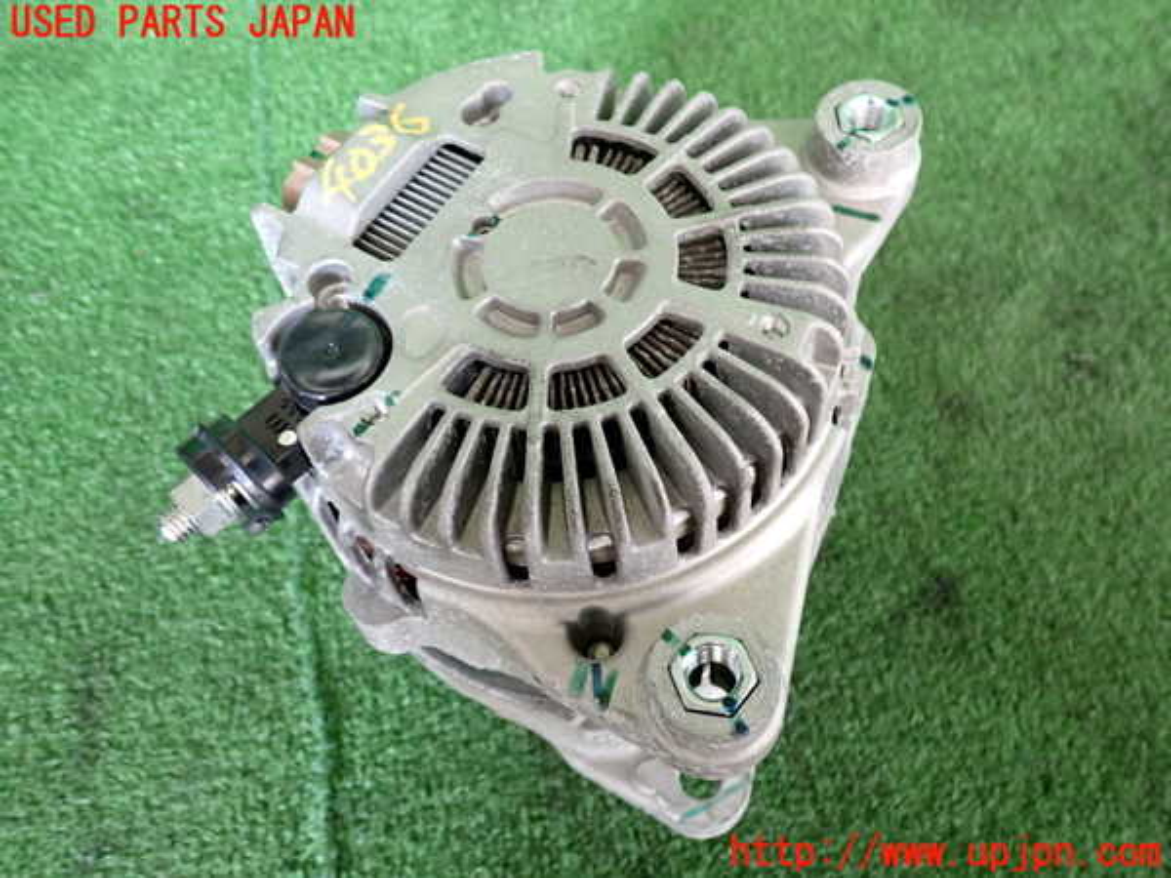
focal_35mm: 30
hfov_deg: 60.0
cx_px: 586
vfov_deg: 46.8
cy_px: 439
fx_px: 1015
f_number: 2.3
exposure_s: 1/30
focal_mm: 5.4
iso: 250
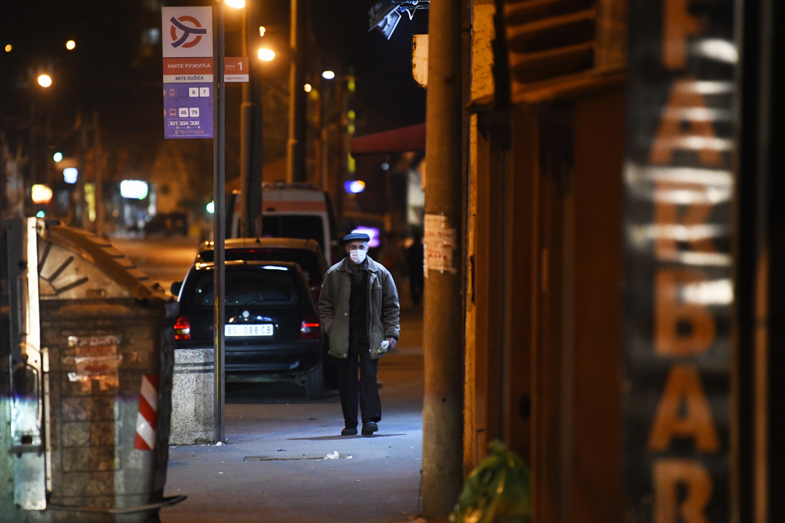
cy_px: 262
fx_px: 4360
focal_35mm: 200
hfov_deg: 10.3
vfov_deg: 6.9
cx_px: 392
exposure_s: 1/125
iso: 6400
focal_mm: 200
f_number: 2.8
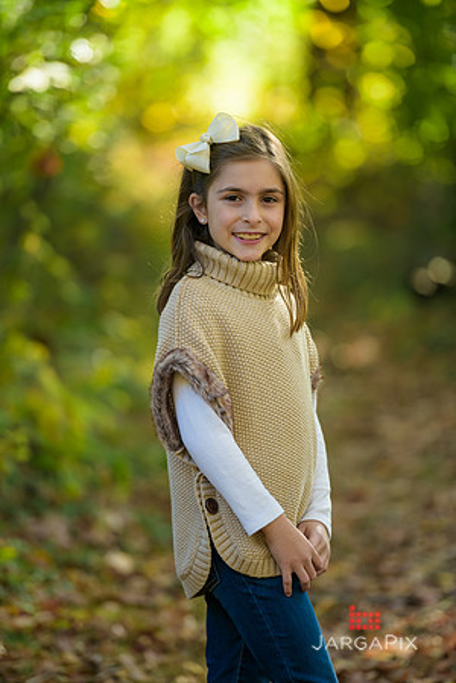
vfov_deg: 10.3
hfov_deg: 6.9
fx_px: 3800
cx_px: 228
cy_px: 342
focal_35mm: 200
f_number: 3.2
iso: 200
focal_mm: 200
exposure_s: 1/200
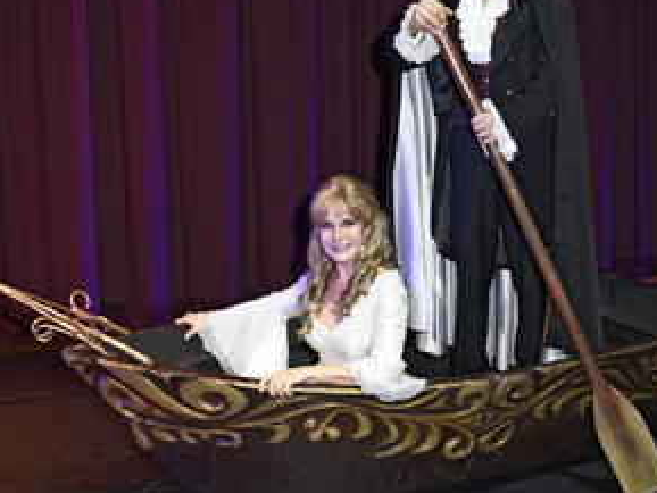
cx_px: 328
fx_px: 911
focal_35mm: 48
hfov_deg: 39.6
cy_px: 184
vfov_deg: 30.2
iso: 2000
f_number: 6.3
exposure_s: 1/125
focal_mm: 32
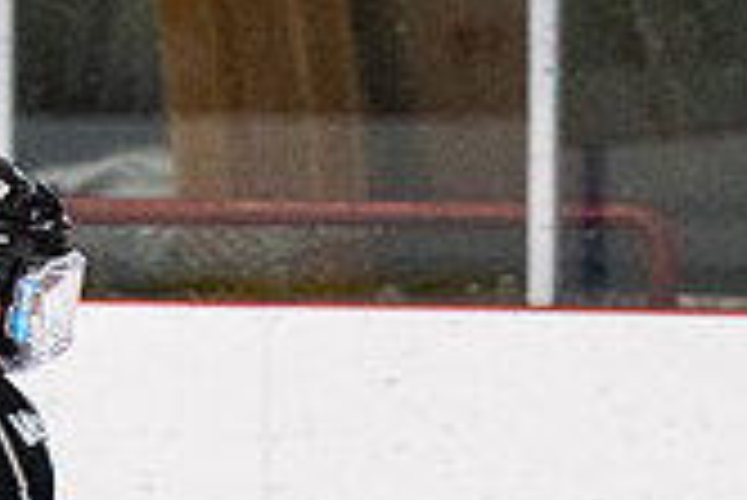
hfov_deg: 3.1
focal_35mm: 657
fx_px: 13644
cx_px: 51
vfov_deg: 2.1
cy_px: 456
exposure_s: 1/640
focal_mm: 95
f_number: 2.8
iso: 2000
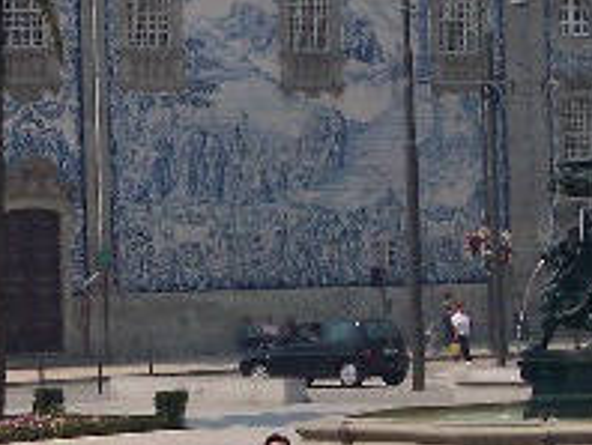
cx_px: 33
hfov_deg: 9.5
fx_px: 3527
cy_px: 75
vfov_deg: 7.2
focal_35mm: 206
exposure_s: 1/700
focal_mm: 10.7
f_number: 5.6
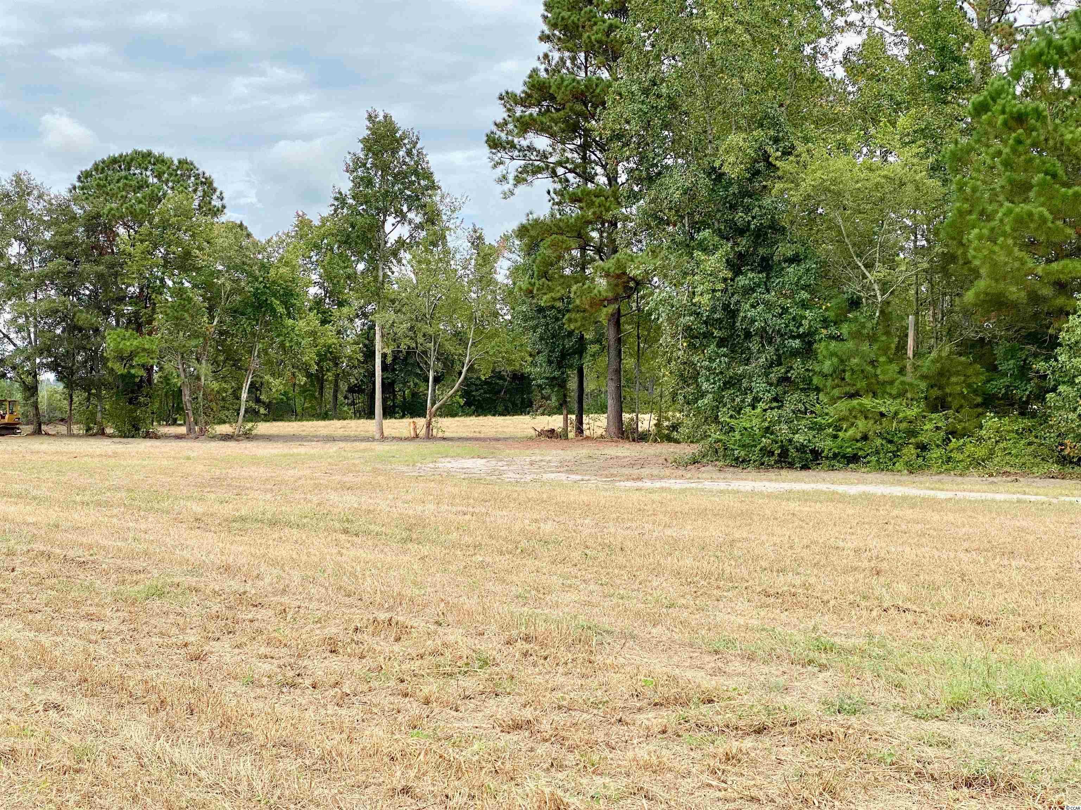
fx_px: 1624
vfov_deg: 28.0
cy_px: 405
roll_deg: -0.8
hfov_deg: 36.8
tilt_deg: -0.8
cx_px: 540
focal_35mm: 52
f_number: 2
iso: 20
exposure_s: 1/1229
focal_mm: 6
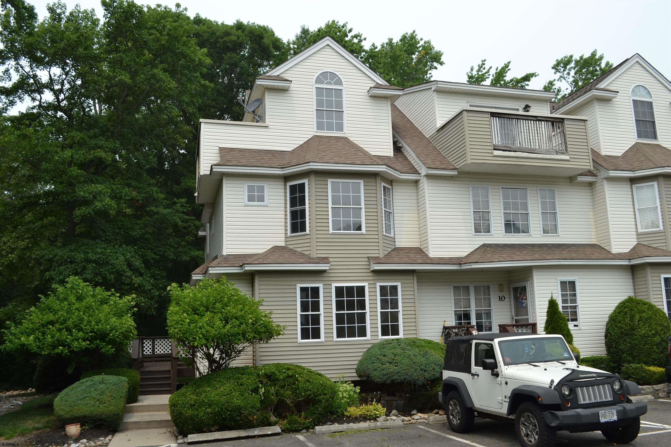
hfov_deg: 61.9
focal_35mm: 30
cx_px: 336
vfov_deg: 43.6
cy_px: 224
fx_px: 559
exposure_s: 1/250
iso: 100
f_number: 8
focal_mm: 20
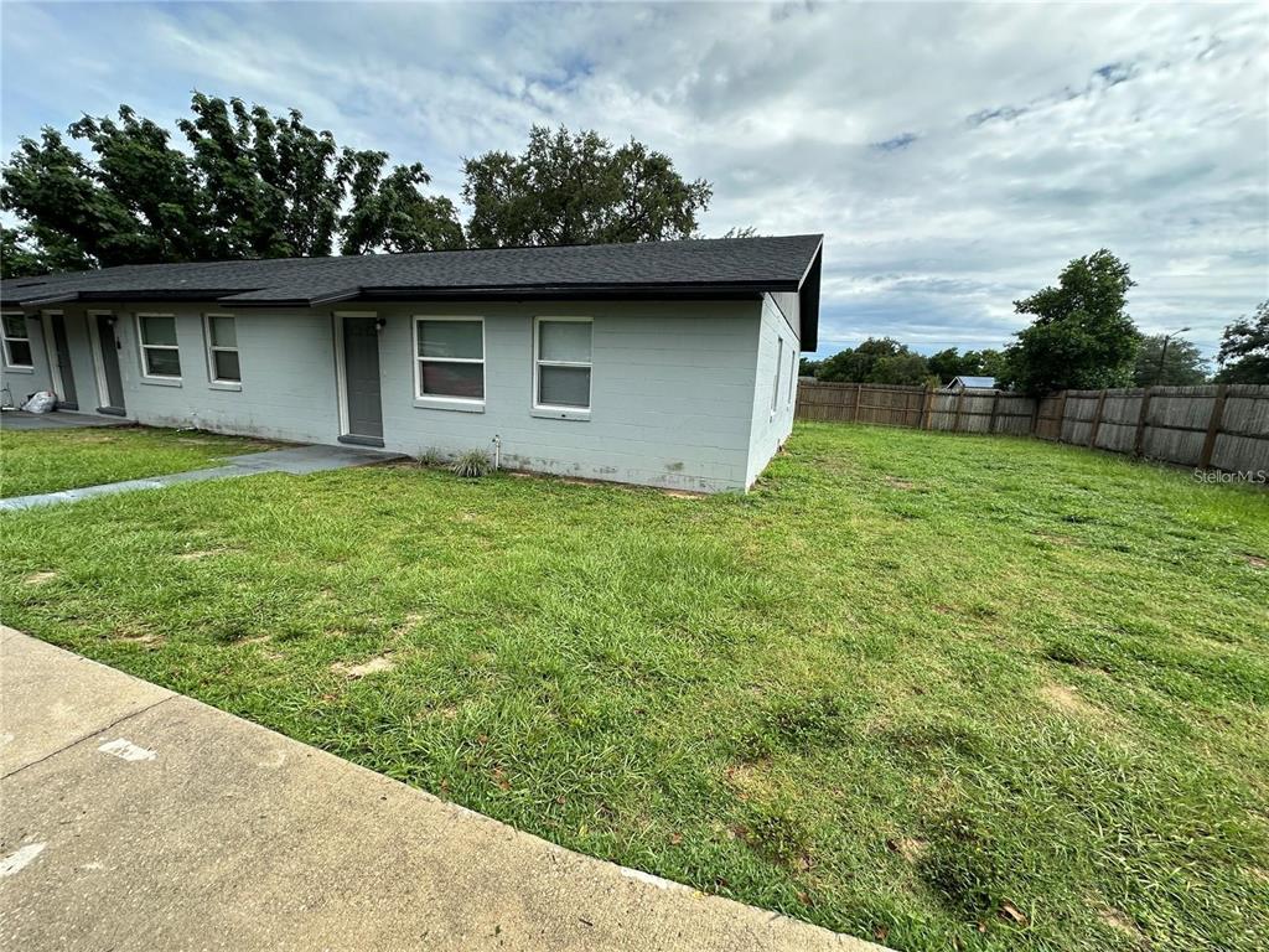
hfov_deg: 102.1
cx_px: 634
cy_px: 476
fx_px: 513
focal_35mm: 14
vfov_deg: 85.7
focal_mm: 2.22
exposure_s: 1/972
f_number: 2.2
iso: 40
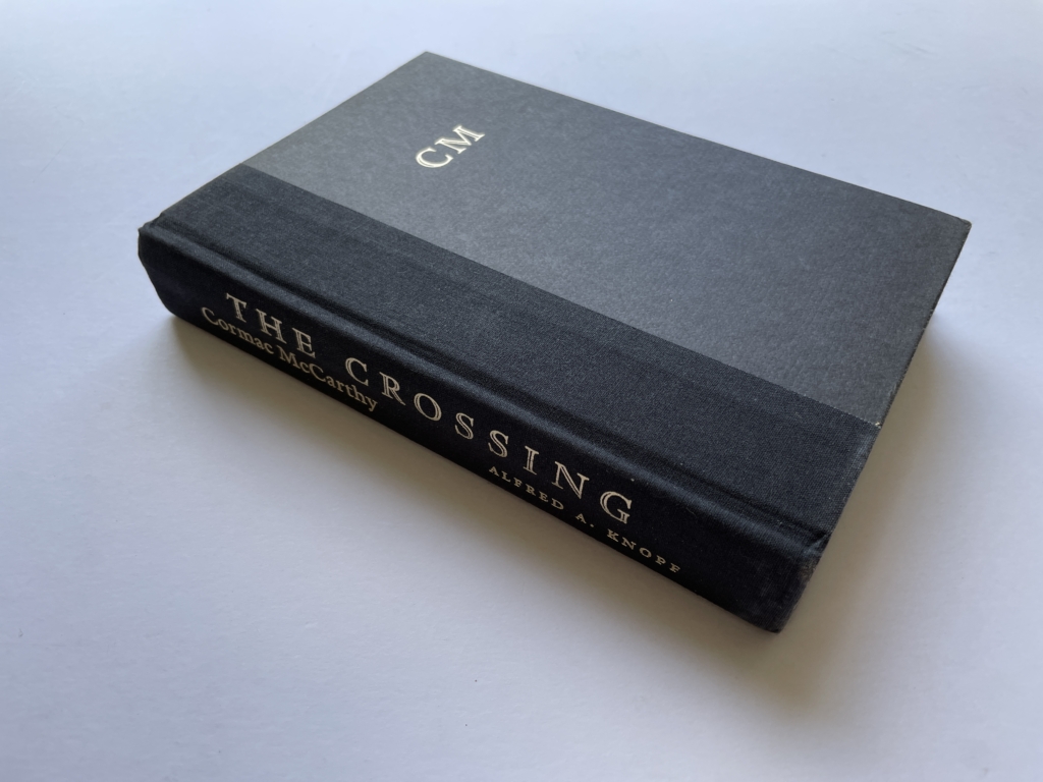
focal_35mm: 26
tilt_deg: -46.7
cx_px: 522
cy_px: 391
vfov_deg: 53.1
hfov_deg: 67.3
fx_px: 783
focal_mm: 4.2
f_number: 1.6
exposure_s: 1/332
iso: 32
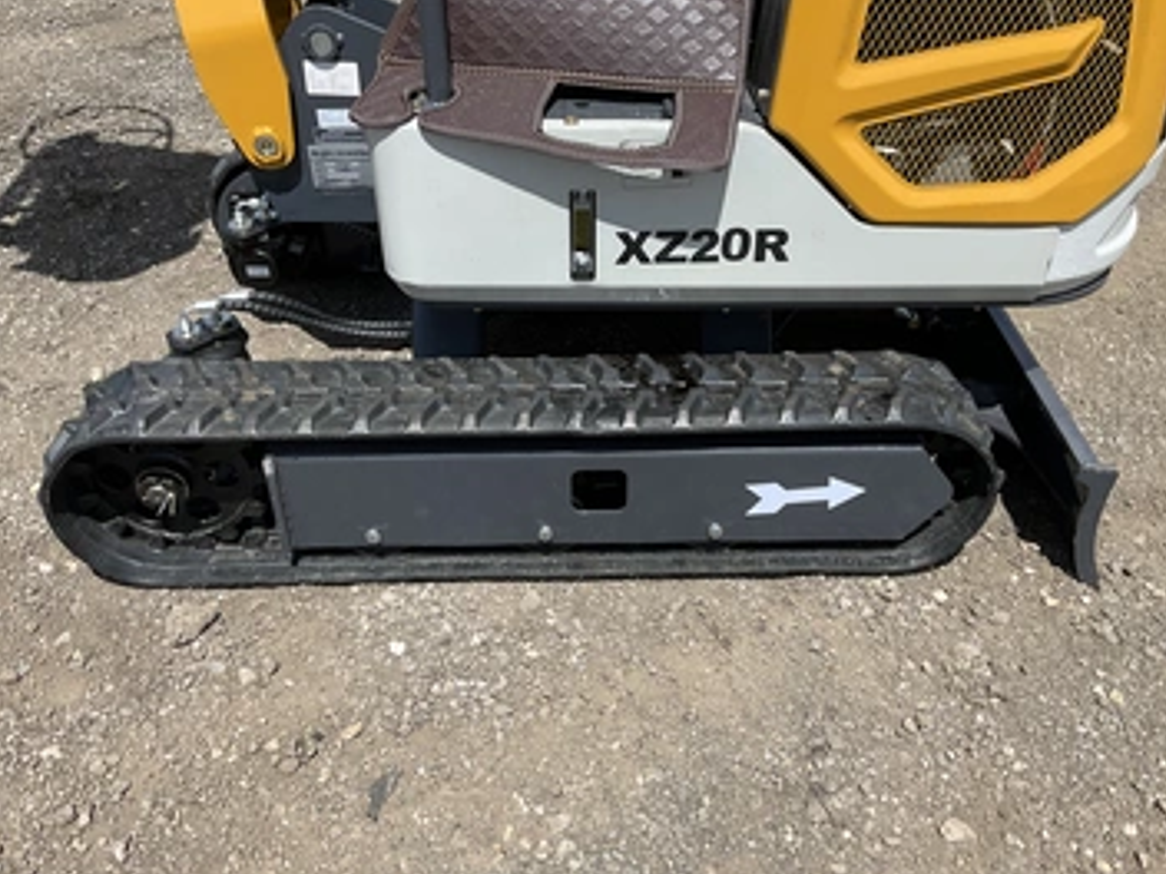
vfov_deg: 42.9
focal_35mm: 33
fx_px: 1112
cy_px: 401
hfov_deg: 55.3
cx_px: 600
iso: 25
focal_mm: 3
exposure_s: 1/1730
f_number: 1.8
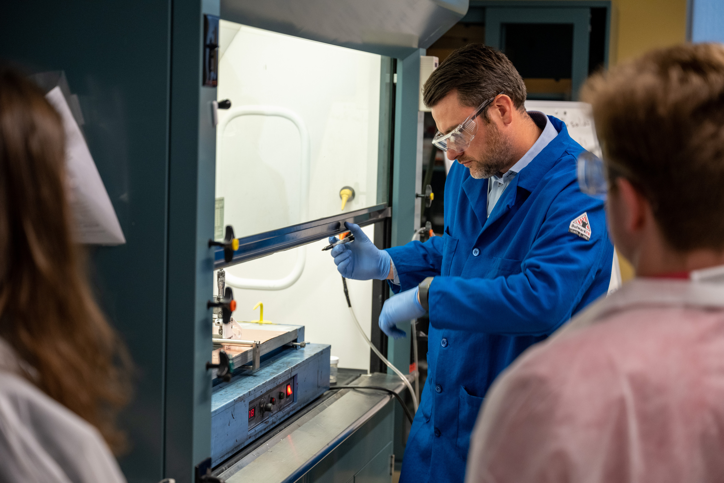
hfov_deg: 28.8
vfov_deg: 19.5
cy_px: 242
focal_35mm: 70
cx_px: 362
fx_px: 1408
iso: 1250
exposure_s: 1/125
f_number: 3.5
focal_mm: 70
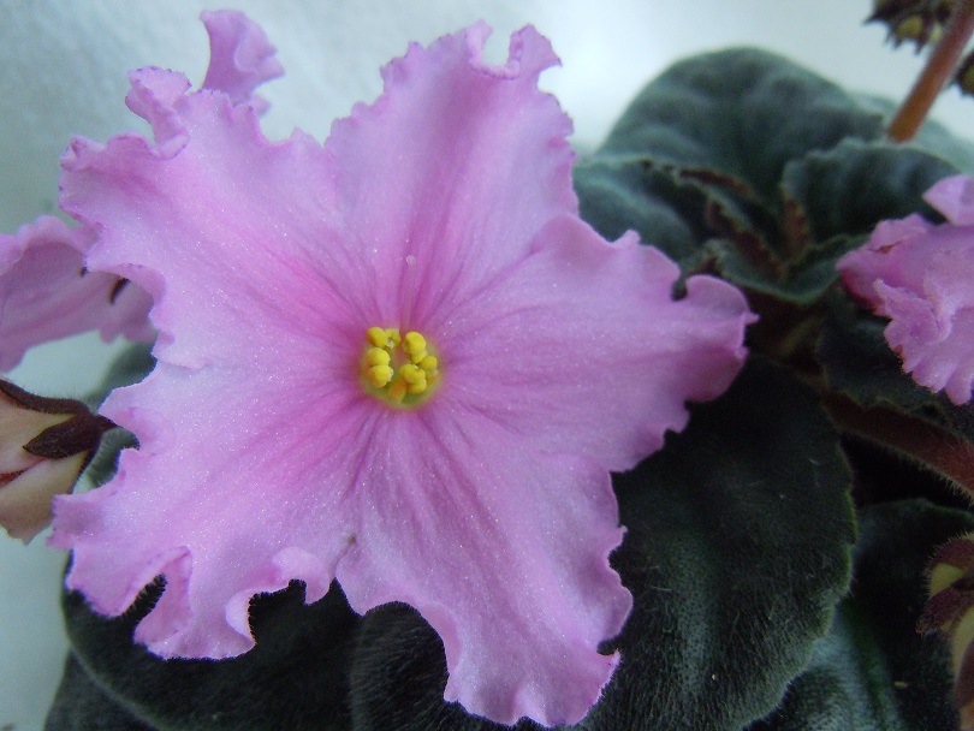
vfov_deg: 46.8
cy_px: 366
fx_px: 844
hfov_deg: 59.9
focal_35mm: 30
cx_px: 487
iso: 500
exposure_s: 1/125
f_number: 3.5
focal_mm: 5.4
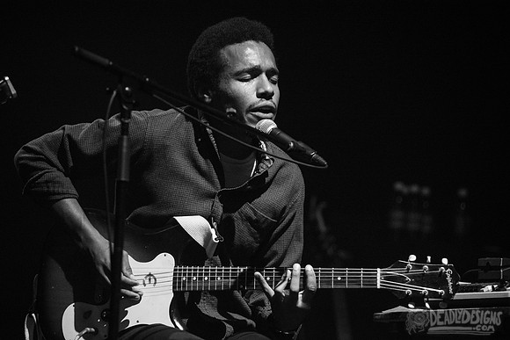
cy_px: 170
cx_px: 255
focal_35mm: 145
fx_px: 2055
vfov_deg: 9.5
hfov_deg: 14.2
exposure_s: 1/100
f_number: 3.2
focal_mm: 145
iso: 2500
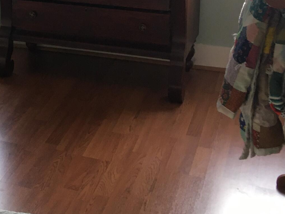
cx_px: -56
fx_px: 708
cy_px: -50
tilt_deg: -10.9
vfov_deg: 16.4
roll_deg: +1.1
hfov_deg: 21.2
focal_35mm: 86
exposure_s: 1/30
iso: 40
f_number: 2.2
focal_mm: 4.15
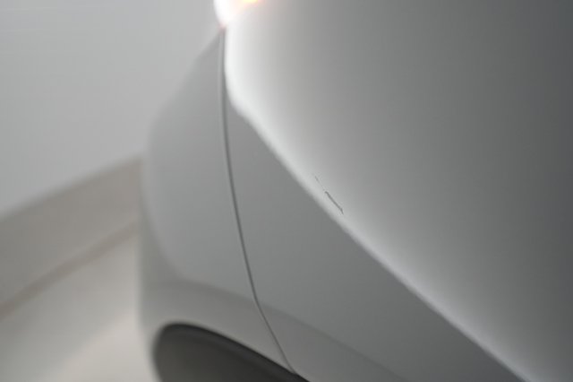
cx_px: 286
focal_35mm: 28
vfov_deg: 46.4
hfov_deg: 65.5
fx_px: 445
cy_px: 191
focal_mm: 28
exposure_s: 1/125
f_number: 5
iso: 3200
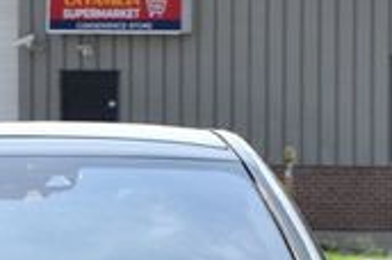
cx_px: 27
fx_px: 5749
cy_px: 369
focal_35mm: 529
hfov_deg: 3.9
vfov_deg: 2.6
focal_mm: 95
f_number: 8
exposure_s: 1/250
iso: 140
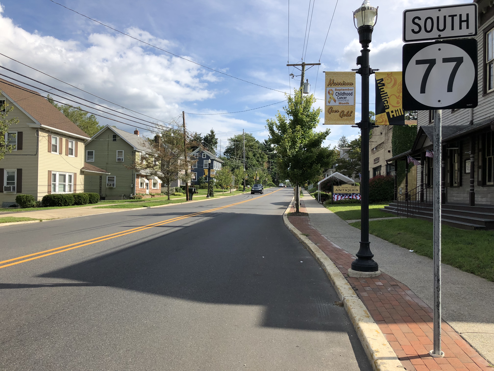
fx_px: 400
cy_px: 186
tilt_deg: -0.1
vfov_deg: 49.7
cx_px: 247
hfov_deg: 63.4
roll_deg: +0.1
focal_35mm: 28
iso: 20
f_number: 1.8
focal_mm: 4
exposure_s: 1/2024
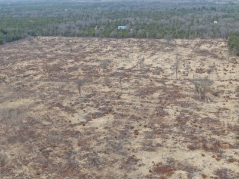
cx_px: 120
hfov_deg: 39.7
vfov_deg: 30.3
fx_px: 331
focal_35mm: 48
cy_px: 90
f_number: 3.8
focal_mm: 8.6
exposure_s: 1/320
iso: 100
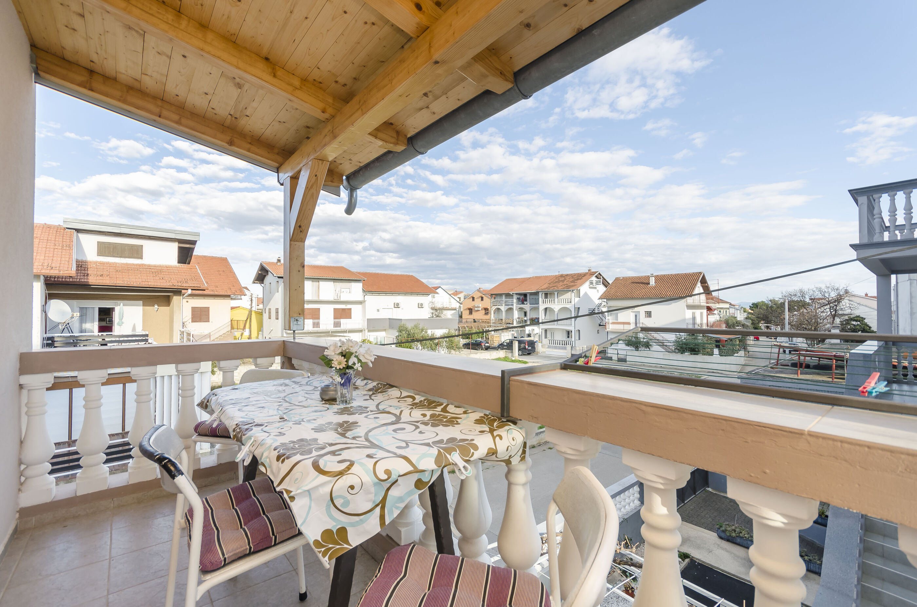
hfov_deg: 100.5
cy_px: 304
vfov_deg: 77.1
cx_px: 458
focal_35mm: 15
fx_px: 381
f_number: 7.1
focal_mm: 10
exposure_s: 1/125
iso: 100
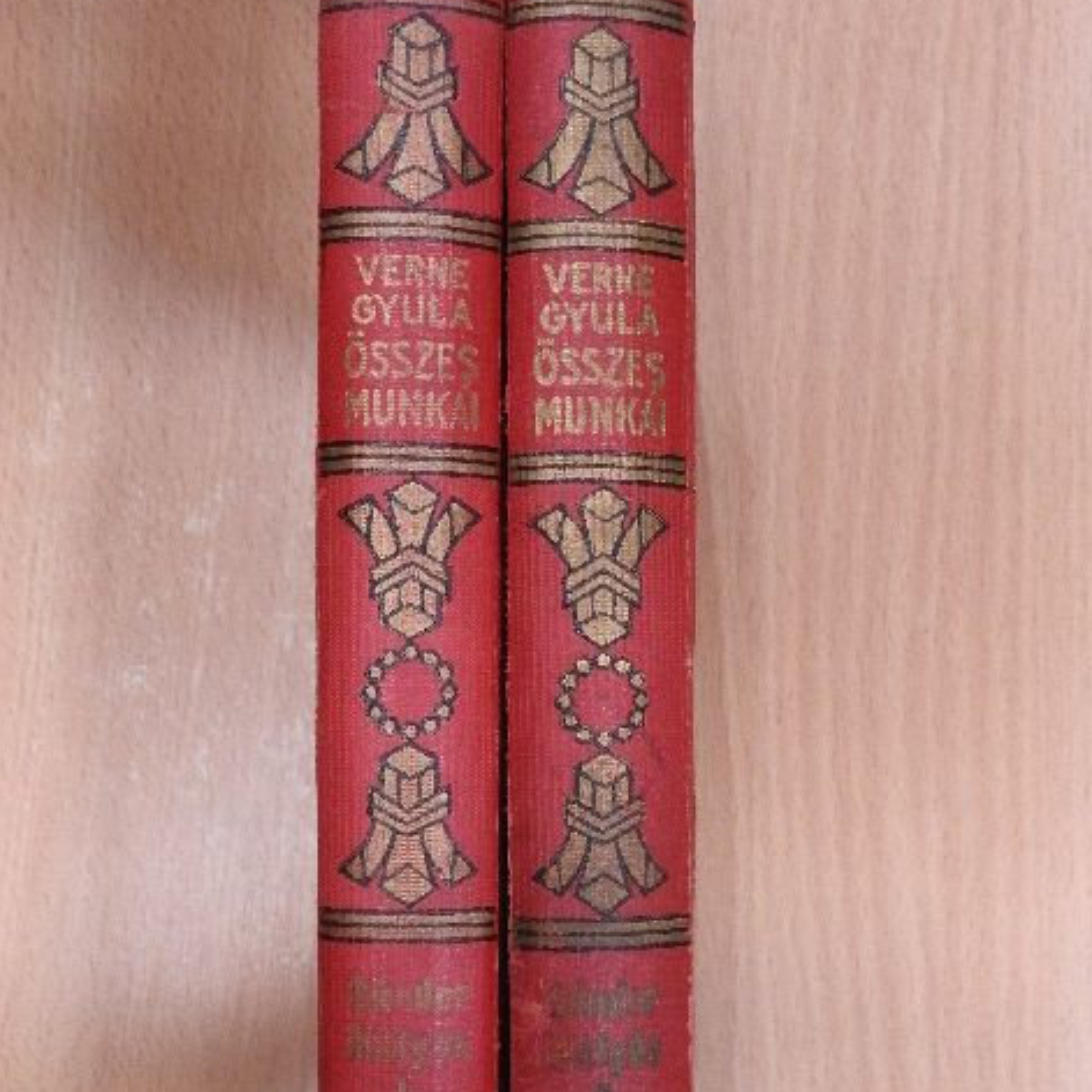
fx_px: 1927
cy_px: 707
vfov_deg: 31.4
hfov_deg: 31.6
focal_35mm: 54
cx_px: 554
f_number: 4
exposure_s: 1/80
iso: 640
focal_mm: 8.1
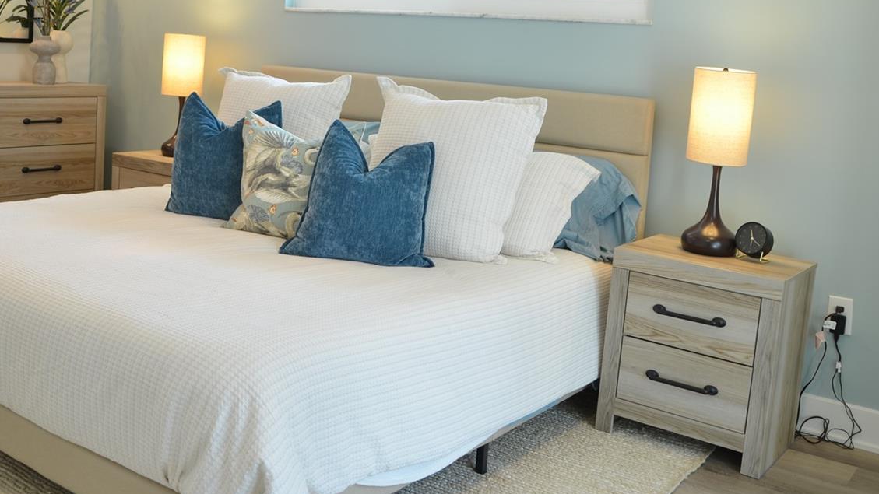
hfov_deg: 50.3
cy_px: 132
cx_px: 374
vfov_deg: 29.3
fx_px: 932
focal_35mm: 40
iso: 100
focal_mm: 18
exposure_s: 1/13
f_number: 3.5
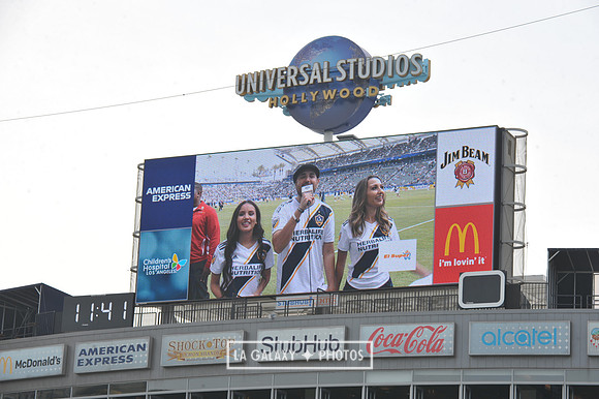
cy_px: 200
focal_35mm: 130
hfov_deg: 15.8
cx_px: 300
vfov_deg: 10.5
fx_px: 2162
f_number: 10
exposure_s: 1/400
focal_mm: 130
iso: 250
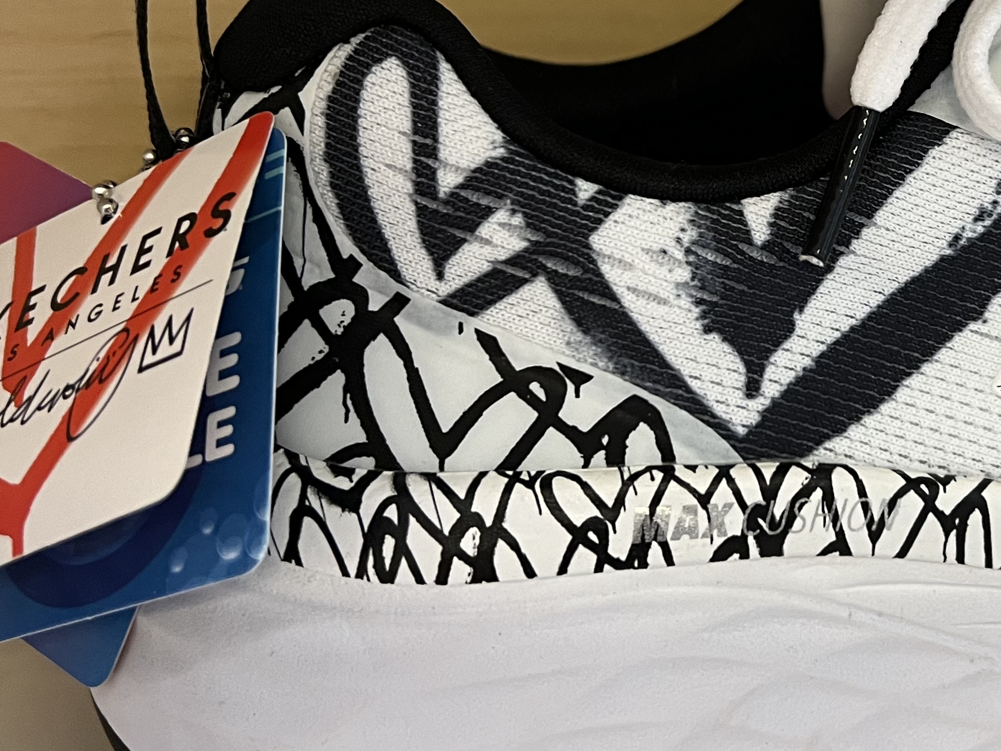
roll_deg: -0.9
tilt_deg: -15.6
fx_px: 1706
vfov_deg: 24.4
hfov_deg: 31.6
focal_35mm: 59
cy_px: 150
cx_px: 844
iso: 125
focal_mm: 5.7
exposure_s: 1/50
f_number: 1.5
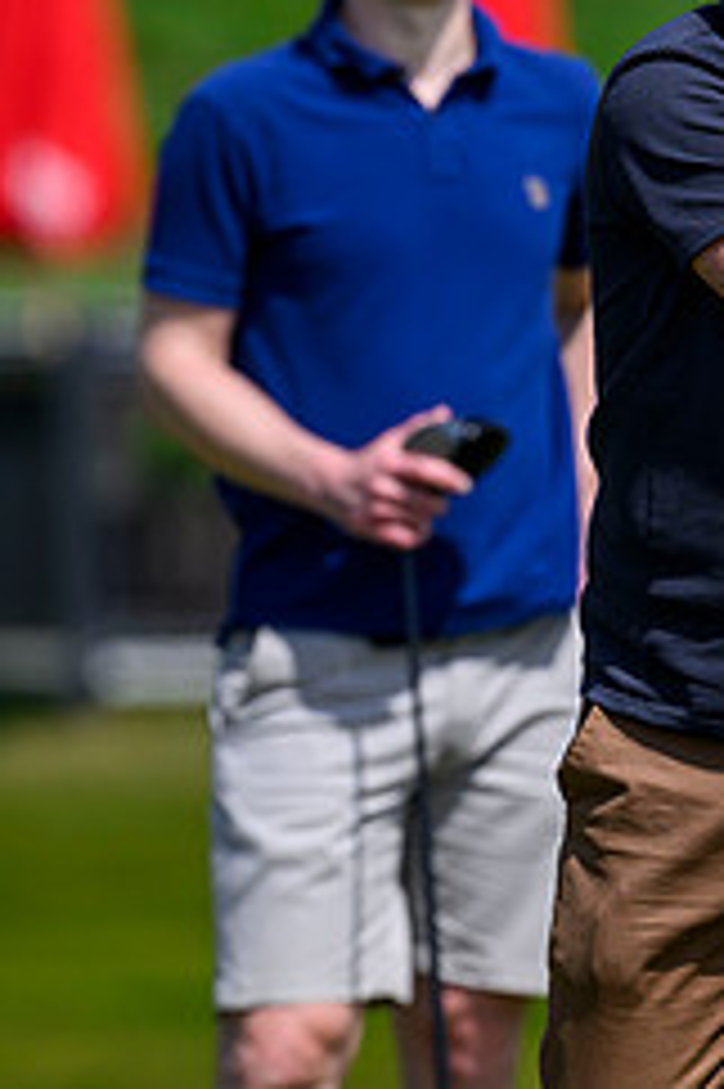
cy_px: 181
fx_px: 33500
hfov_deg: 1.2
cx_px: 1088
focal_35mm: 1109
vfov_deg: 1.9
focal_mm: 400
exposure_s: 1/5000
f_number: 4.5
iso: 500
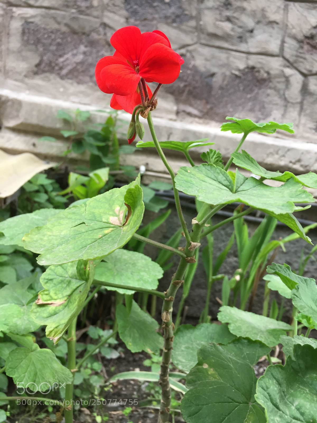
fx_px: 354
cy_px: 212
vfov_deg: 61.7
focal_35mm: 29
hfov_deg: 48.2
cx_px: 158
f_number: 2.2
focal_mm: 4.15
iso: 40
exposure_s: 1/33
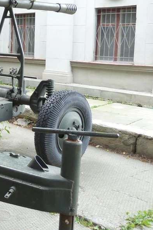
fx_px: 338
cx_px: -63
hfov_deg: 22.0
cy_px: 73
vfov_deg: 37.1
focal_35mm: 53
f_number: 3.3
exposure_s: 1/40
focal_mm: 4.1
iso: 100
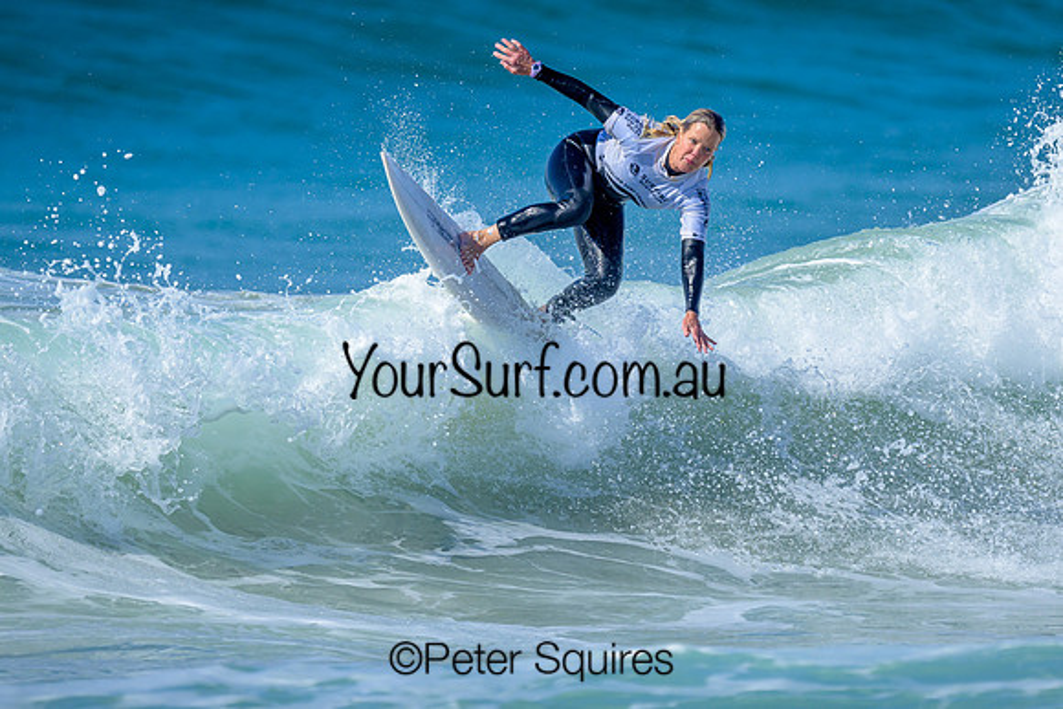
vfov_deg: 1.3
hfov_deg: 1.9
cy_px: 346
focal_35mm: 1098
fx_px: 32432
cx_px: 626
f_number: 6.3
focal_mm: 800
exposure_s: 1/2000
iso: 220
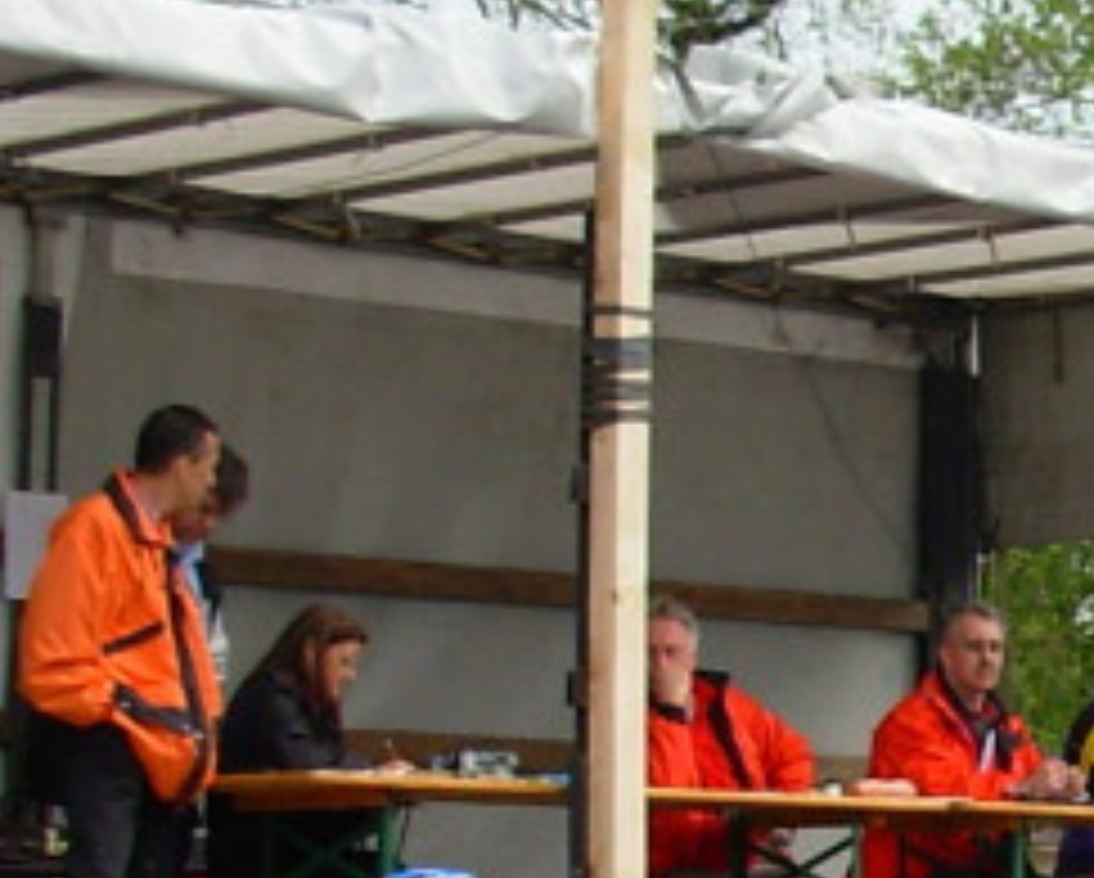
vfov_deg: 9.9
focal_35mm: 156
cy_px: 833
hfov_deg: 11.6
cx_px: 1796
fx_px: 5057
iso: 50
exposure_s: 1/332
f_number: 2.9
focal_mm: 6.3
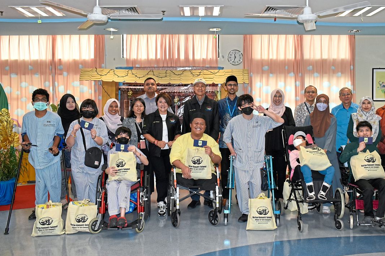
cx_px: 206
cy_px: 114
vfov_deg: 37.8
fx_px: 374
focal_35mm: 35
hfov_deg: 54.4
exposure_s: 1/100
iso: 800
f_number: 5
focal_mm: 20
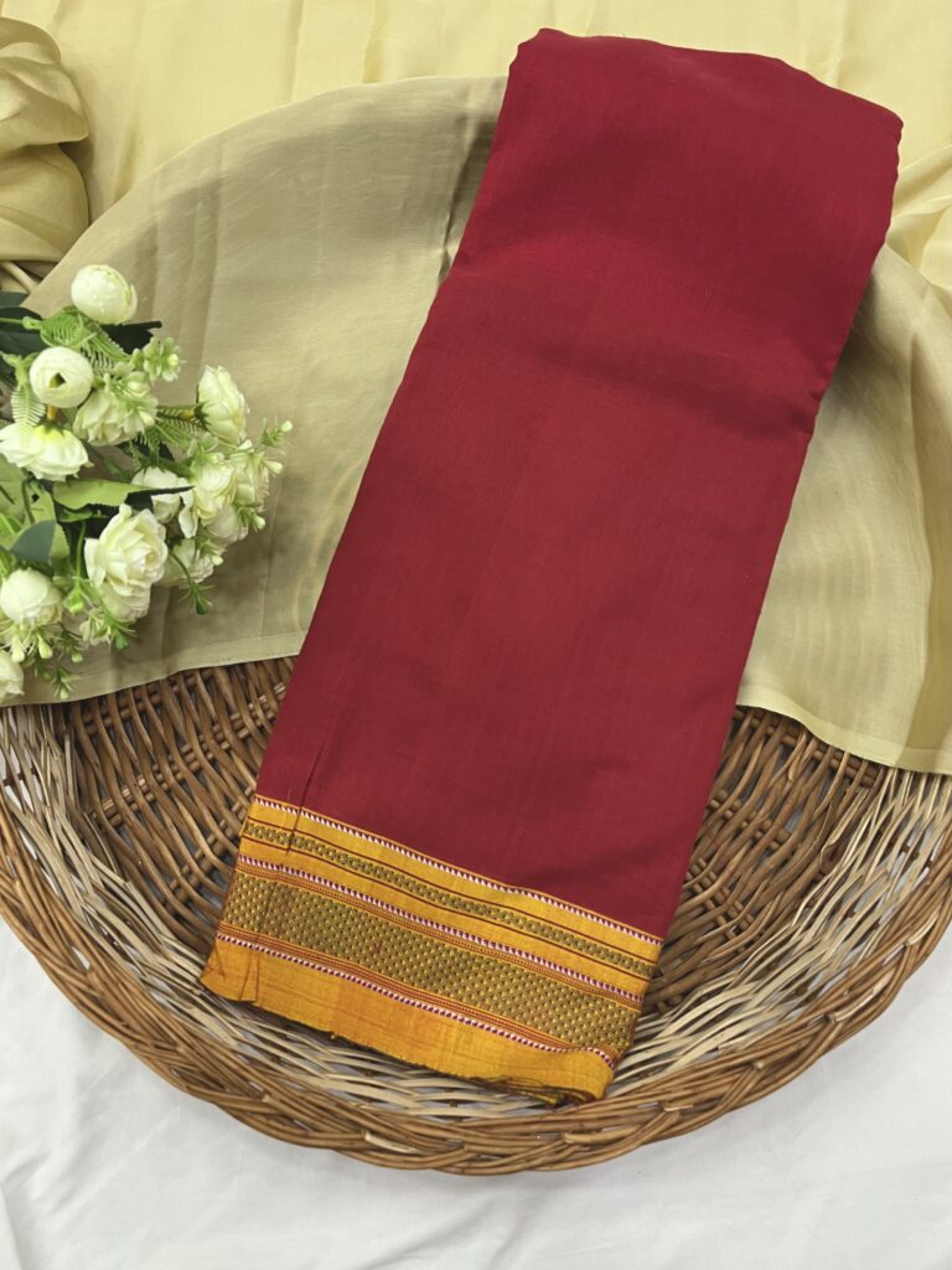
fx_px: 953
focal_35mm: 26
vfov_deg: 67.3
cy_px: 635
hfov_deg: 53.1
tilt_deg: -77.6
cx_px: 476
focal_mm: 5.1
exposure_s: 1/50
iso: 80
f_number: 1.6
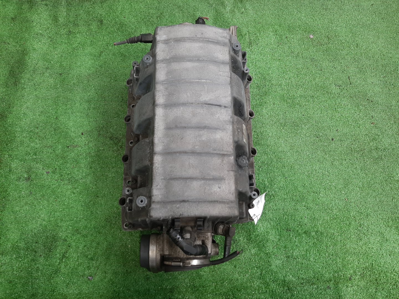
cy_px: 150
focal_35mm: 26
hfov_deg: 67.3
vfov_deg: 53.1
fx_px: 300
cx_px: 200
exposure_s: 1/50
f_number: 1.7
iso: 76
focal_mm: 3.93
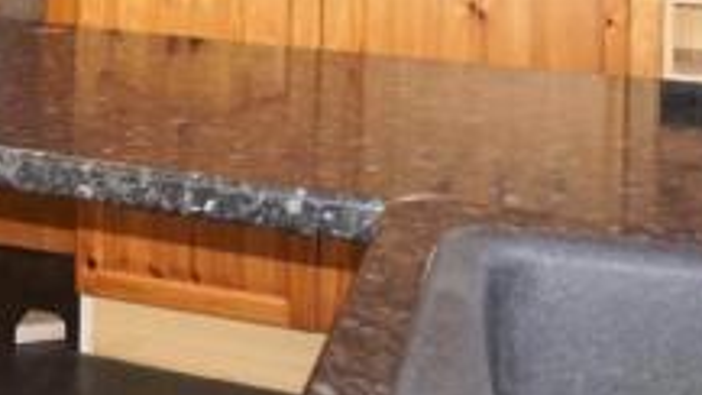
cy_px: -231
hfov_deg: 25.4
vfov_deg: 14.6
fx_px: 1415
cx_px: -108
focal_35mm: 76
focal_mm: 16
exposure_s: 1/125
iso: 800
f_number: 3.5
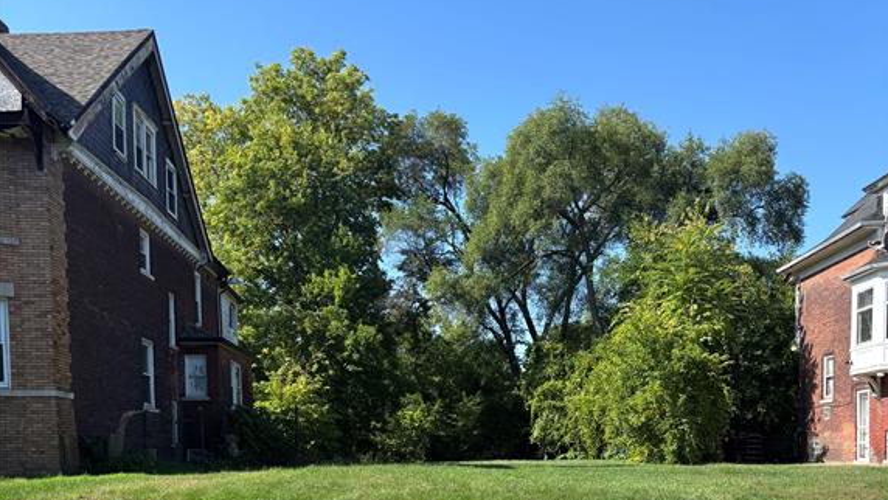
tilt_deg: -2.2
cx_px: 444
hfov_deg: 52.8
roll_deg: +0.8
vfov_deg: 29.2
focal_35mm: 38
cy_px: 498
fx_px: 895
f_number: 1.6
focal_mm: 5.96
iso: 50
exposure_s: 1/1751
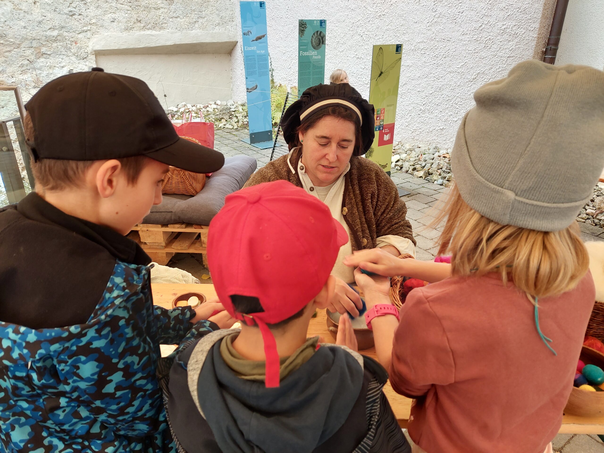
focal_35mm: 24
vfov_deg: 56.8
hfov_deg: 71.6
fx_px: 419
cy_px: 226
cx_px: 302
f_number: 1.8
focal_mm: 5.23
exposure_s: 1/50
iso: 64
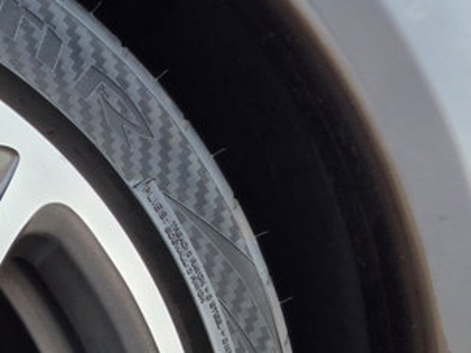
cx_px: -291
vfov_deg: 25.5
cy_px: 518
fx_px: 598
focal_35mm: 44
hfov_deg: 25.9
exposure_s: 1/264
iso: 40
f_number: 1.9
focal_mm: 2.2
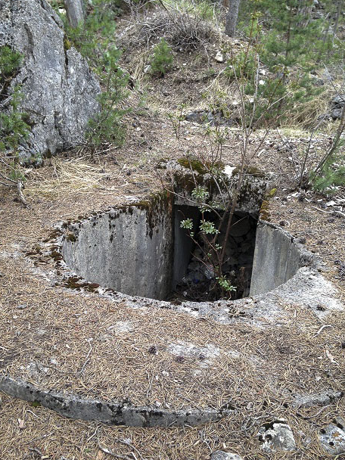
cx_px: 170
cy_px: 255
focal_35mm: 39
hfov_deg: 36.8
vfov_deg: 47.8
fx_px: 518
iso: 50
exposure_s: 1/40
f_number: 2.4
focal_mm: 4.12
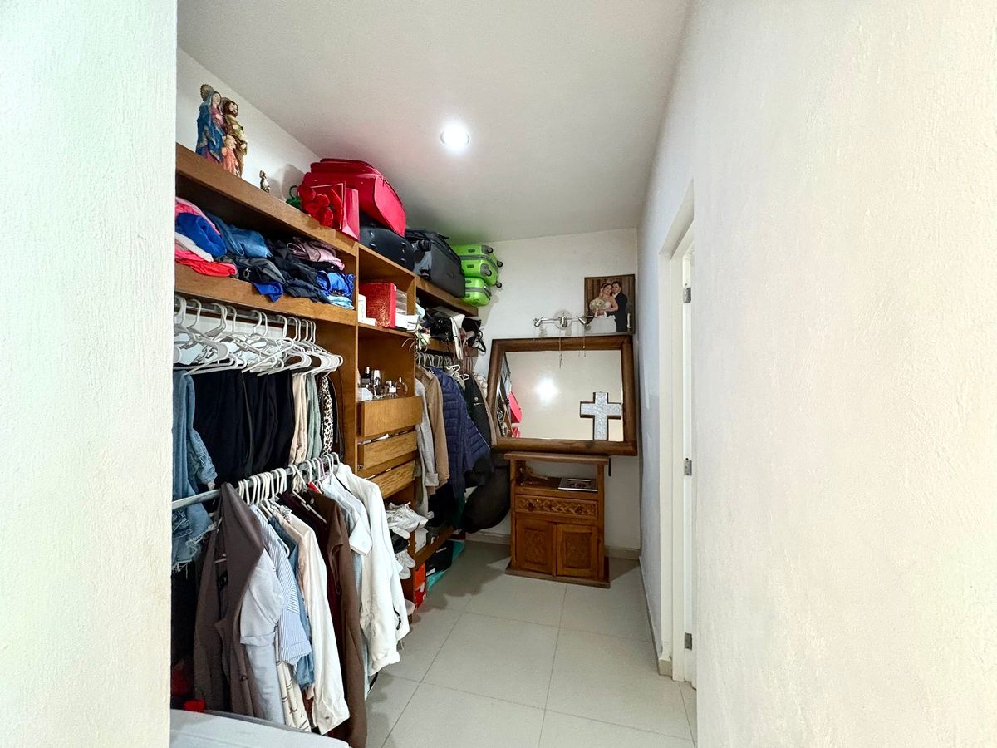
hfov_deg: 102.1
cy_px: 374
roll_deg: -0.2
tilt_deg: +0.6
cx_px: 498
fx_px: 403
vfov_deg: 85.7
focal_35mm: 14
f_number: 2.2
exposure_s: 1/60
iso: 800
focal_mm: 2.22
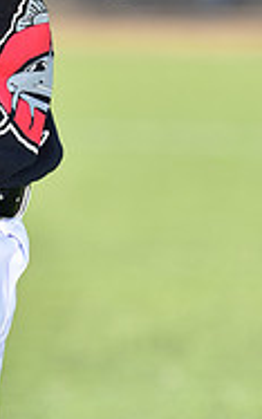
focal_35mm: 631
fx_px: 7203
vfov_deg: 3.3
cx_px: -21
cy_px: -146
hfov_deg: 2.1
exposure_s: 1/200
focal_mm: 200
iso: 80
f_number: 5
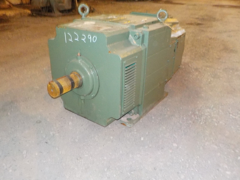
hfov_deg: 60.0
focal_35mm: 30
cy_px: 90
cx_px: 120
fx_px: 208
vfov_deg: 46.8
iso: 800
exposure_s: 1/5
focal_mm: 4.1
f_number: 3.3
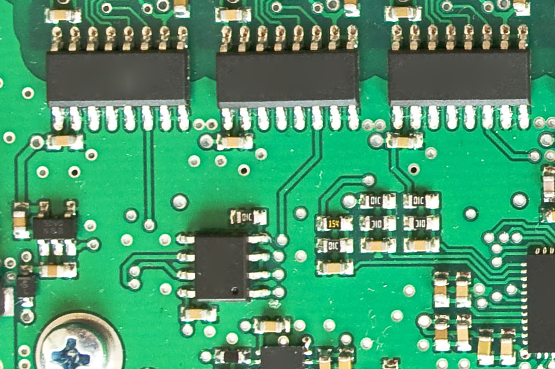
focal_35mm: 177
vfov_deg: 7.7
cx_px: 523
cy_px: 32
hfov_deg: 11.5
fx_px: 2726
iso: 320
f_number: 6.3
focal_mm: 26
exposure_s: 1/30
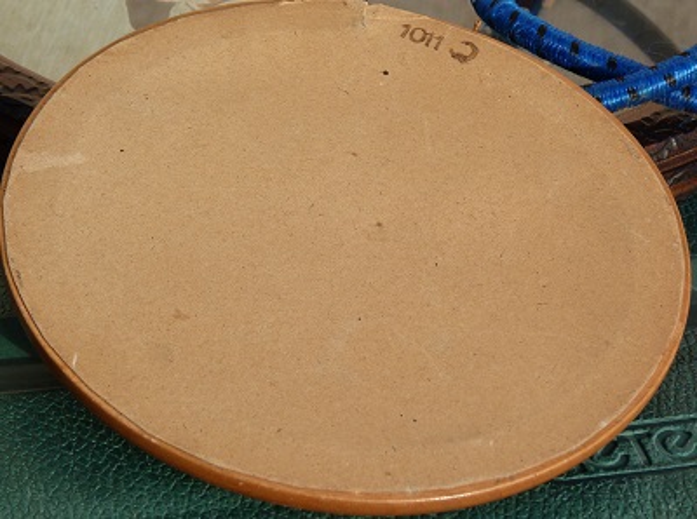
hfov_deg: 14.8
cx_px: 348
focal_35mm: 134
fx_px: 2692
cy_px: 260
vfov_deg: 11.0
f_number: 4.5
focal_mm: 23.7
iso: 80
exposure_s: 1/250
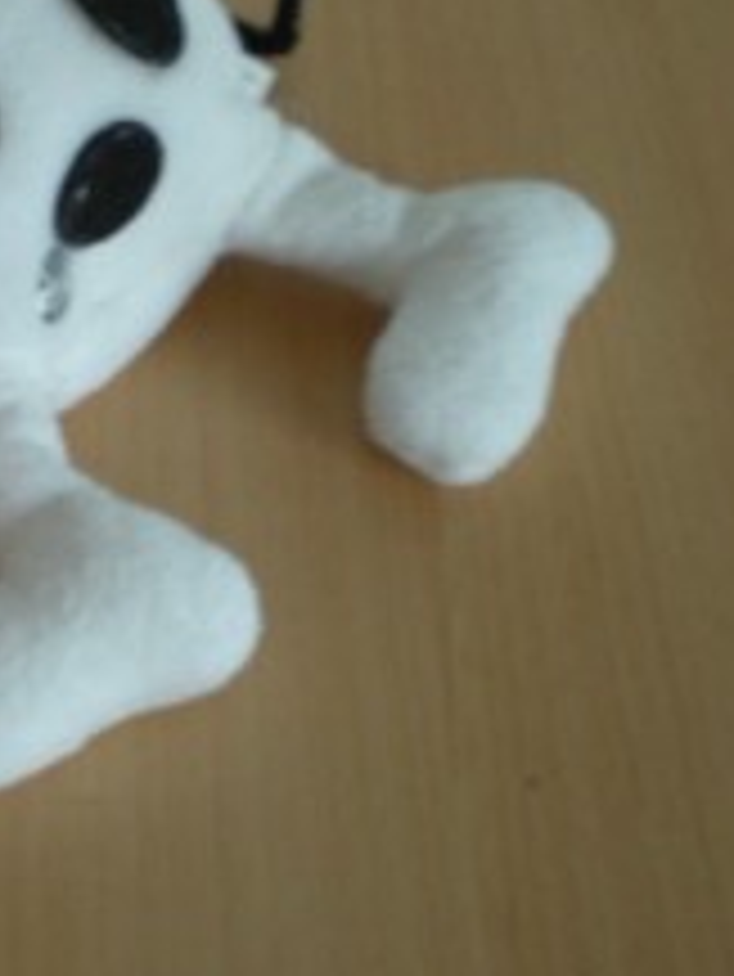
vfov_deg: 21.5
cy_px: 427
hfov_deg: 15.8
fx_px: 2570
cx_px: -68
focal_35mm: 91
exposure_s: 1/17
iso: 200
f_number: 3.1
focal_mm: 6.3
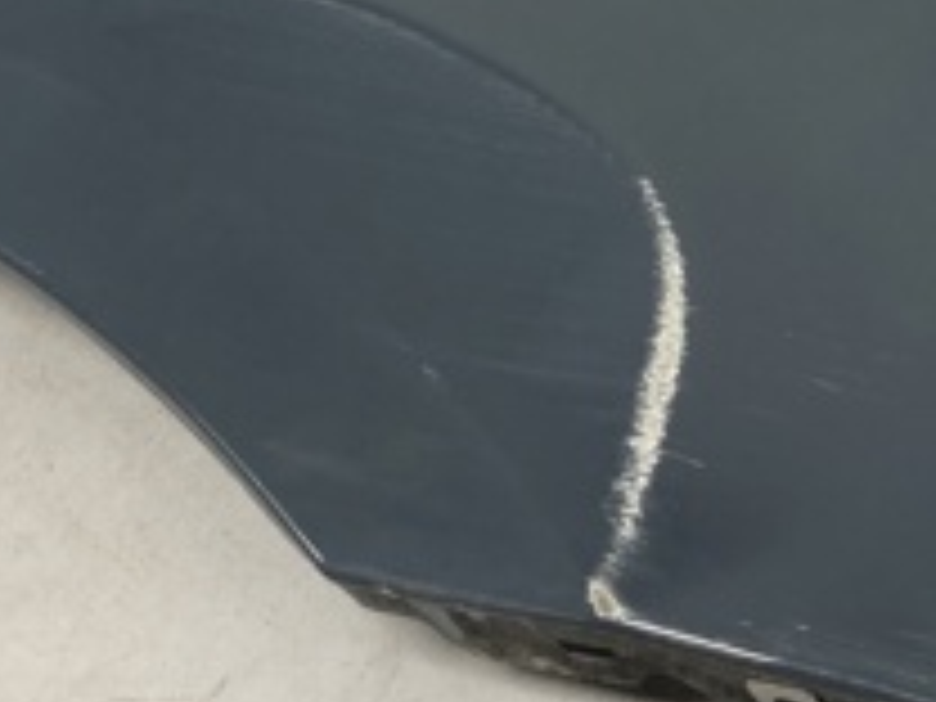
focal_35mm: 86
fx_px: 2325
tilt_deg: -43.4
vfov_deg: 16.8
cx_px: 720
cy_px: 14
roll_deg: +18.3
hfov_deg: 22.5
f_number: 1.8
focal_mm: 4
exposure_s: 1/25
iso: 40
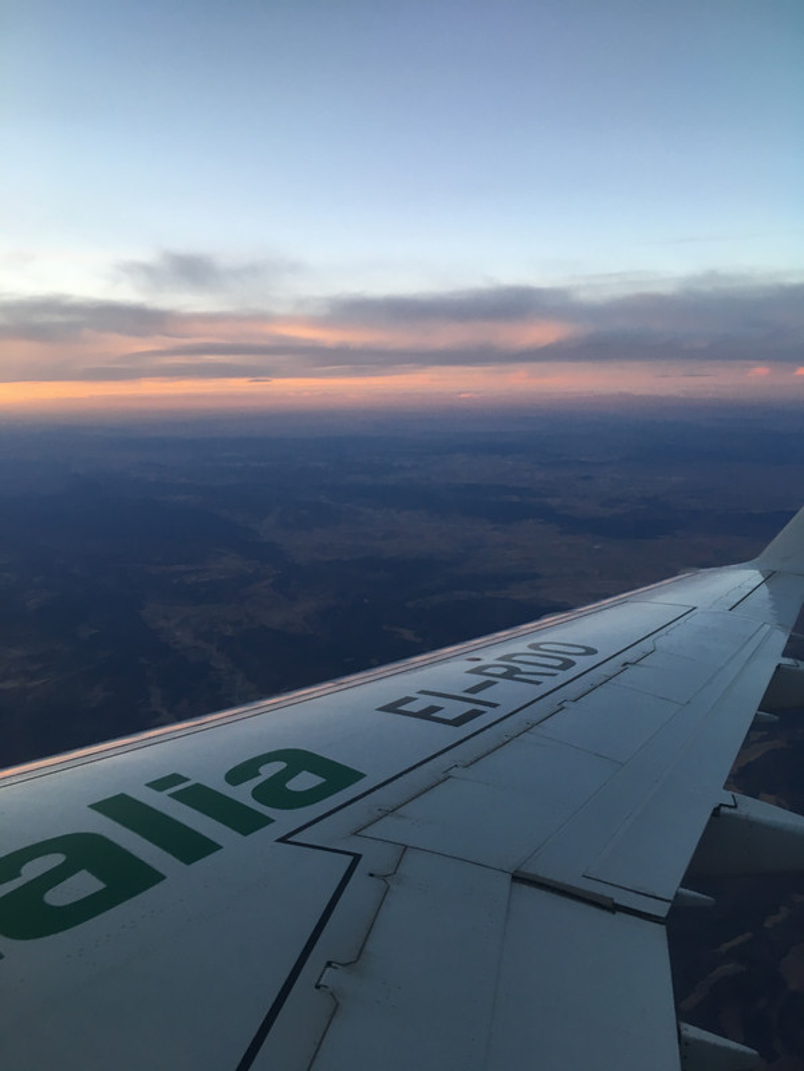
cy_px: 536
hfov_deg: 48.2
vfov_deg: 61.7
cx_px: 402
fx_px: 898
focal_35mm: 29
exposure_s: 1/33
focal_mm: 4.15
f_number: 2.2
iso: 25
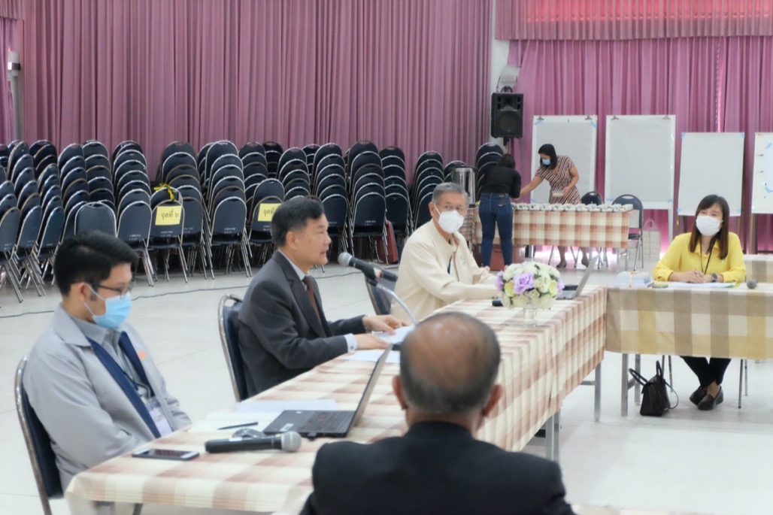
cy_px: 258
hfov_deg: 27.7
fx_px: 1567
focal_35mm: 73
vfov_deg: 18.7
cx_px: 386
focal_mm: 48.4
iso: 6400
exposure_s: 1/56
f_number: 5.6
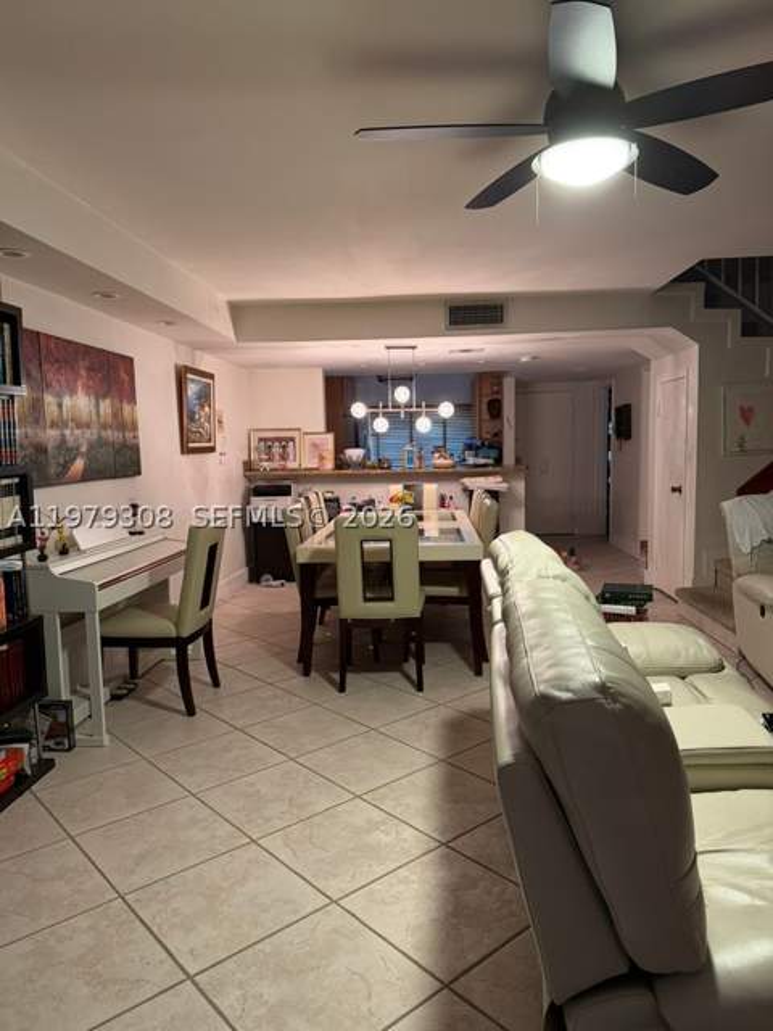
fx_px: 715
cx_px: 386
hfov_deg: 56.8
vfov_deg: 71.6
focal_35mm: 24
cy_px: 516
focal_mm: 6.76
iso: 320
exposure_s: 1/60
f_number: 1.78
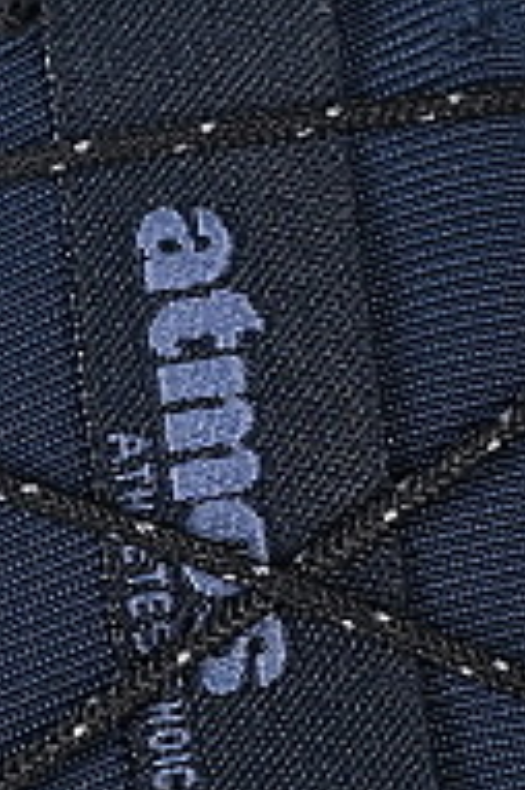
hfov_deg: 3.2
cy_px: 79
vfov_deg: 4.8
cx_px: 207
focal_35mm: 425
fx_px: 9313
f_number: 6.3
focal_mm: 50
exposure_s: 1/60
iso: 160
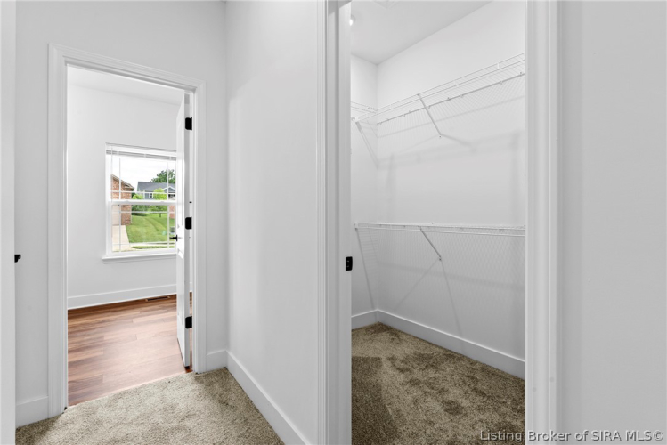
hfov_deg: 96.7
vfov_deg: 73.8
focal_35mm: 16
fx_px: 297
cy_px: 222
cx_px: 334
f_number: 11
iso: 400
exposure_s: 1/5
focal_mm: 16
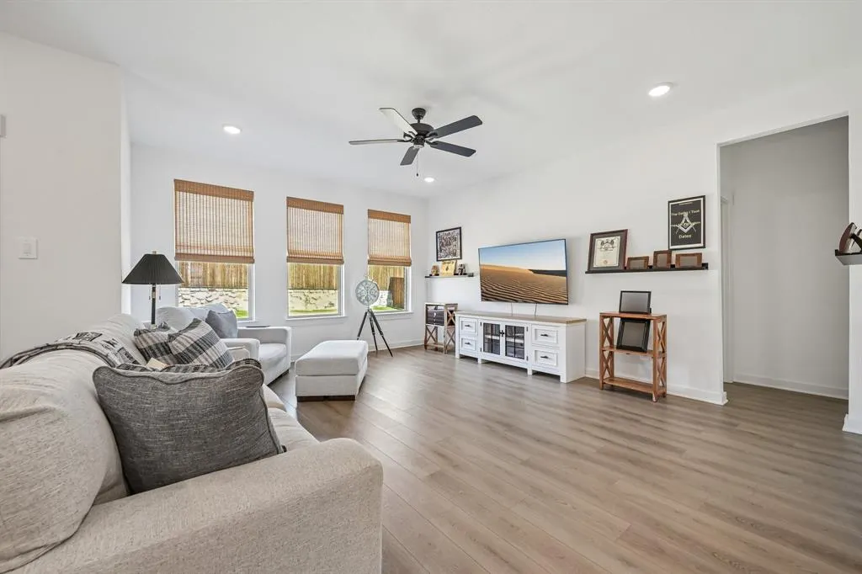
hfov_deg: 104.3
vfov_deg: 81.2
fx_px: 335
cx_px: 431
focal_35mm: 14
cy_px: 287
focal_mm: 14
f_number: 9
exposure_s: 1/15
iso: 250
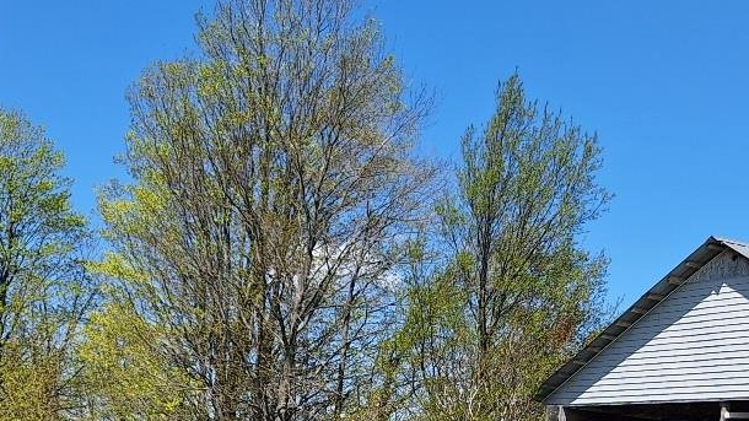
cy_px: 603
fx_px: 1331
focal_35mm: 67
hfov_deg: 31.0
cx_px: 553
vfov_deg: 16.6
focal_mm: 5.54
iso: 40
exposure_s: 1/2500
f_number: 1.8
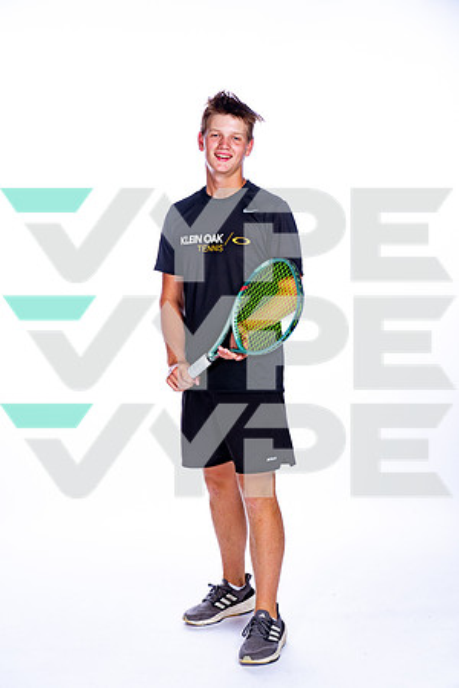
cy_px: 344
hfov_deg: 19.5
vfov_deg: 28.8
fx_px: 1339
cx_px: 230
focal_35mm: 70
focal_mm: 70
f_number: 5.6
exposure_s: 1/250
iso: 100
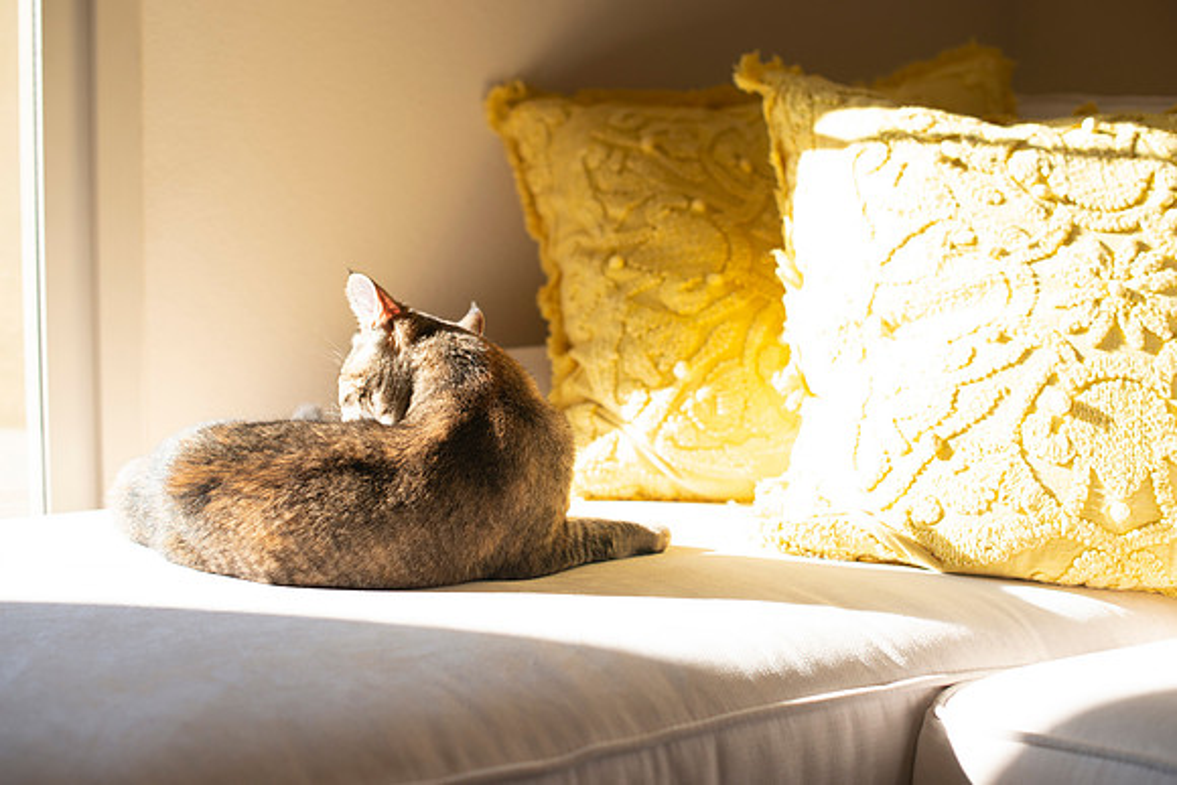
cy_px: 392
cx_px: 588
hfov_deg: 39.6
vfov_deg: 27.0
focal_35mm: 50
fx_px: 1635
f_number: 3.5
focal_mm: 50
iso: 200
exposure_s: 1/200
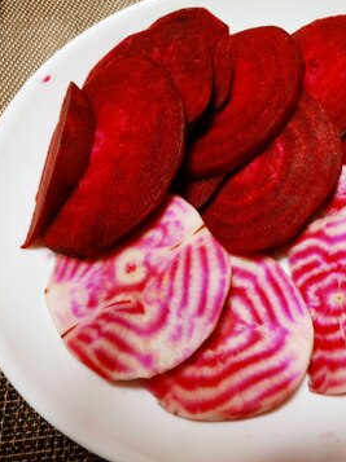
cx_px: 285
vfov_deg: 52.7
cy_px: 230
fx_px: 467
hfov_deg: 38.8
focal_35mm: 35
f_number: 1.79
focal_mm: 4.74
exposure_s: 1/33
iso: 365
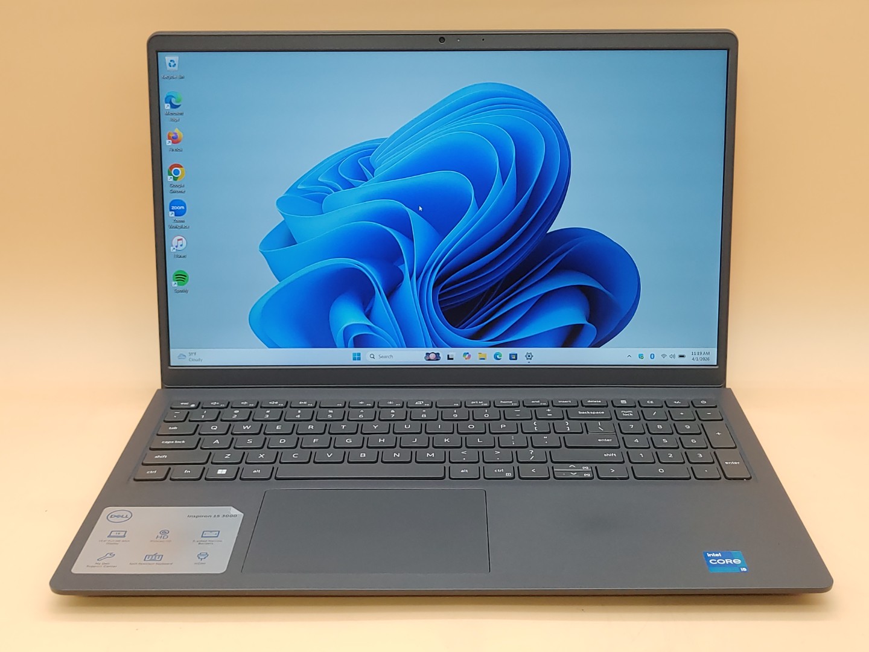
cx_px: 434
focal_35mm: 46
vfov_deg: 31.5
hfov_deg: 41.2
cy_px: 326
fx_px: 1155
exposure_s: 1/62
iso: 50
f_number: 1.8
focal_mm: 4.36
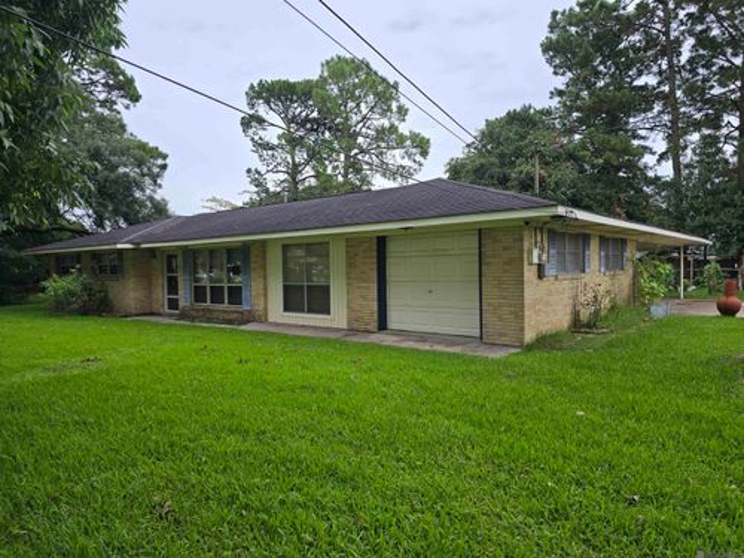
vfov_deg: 58.9
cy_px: 279
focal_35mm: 23
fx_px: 494
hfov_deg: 73.9
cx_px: 372
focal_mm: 6.3
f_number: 1.7
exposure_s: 1/221
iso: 12
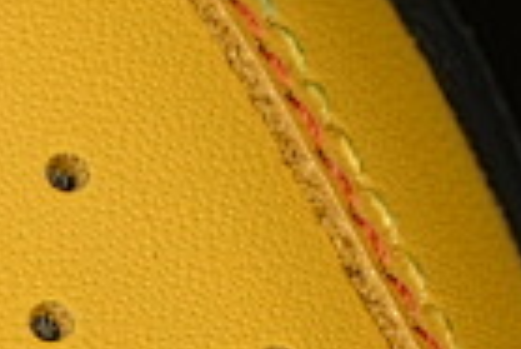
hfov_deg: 3.5
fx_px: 8446
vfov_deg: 2.4
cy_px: 803
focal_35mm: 583
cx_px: -120
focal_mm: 50
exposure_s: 1/80
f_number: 7.1
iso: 160
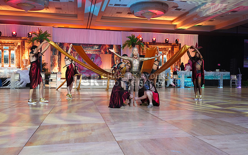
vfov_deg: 40.6
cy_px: 80
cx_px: 123
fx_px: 210
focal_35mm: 31
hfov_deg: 61.2
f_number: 4
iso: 2000
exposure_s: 1/320
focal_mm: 30
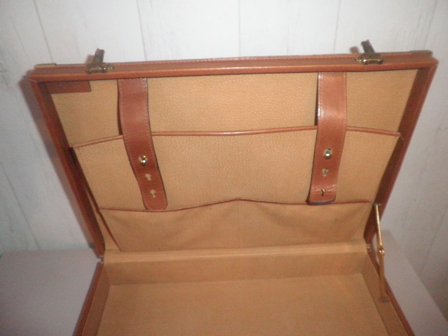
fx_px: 336
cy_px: 168
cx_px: 224
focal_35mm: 26
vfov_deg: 53.1
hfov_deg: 67.3
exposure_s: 1/30
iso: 500
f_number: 2.6
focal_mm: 4.65
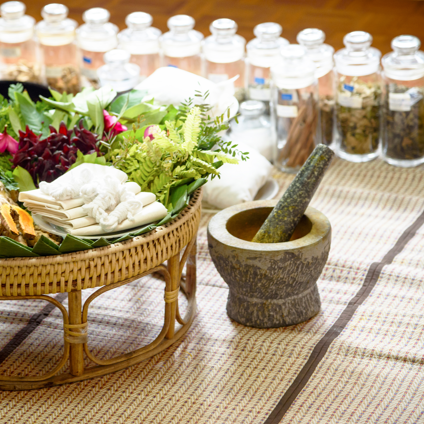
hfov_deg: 11.4
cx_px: 169
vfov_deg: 11.4
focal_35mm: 153
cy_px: 212
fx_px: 2120
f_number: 4
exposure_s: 1/10
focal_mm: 120
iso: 640
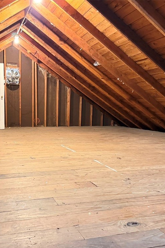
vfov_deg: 55.8
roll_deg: -0.8
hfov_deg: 38.4
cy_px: 126
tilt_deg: -5.1
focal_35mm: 34
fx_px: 234
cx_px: 54
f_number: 1.78
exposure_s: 1/20
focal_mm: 6.76
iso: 2000
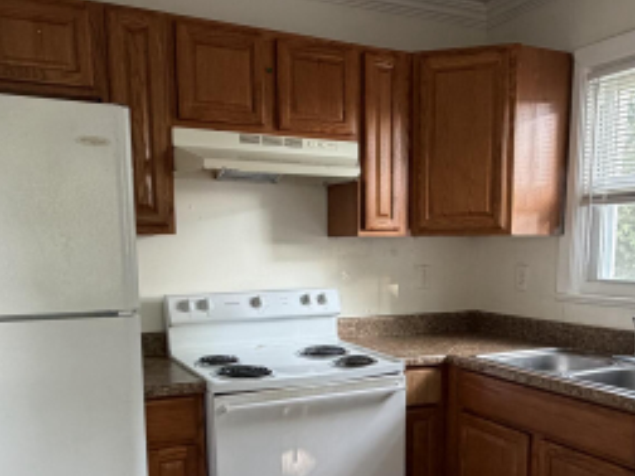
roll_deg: +0.2
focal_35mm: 37
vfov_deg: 37.7
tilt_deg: -9.7
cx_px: 364
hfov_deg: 50.0
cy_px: 358
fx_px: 679
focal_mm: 2.22
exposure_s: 1/109
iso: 320
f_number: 2.2
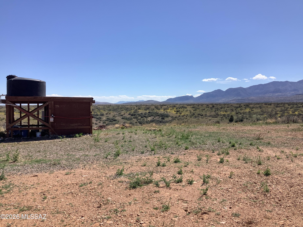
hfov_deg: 58.4
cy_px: 114
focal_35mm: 31
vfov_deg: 45.4
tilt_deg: -2.3
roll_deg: +0.2
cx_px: 152
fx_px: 271
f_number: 2.4
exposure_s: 1/1894
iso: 25
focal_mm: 3.3
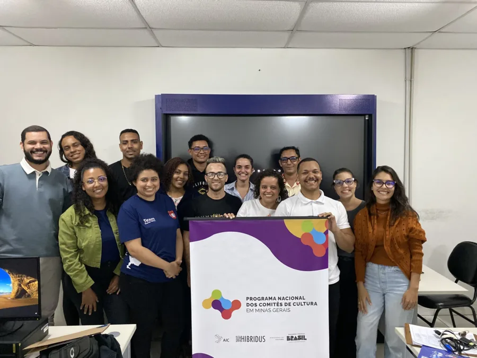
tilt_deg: -2.9
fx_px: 358
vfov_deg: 53.1
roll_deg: -0.4
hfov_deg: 67.3
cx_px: 238
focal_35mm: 26
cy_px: 179
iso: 500
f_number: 1.8
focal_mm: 4.25
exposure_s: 1/40
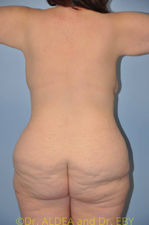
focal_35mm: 128
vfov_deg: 16.1
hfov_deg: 10.7
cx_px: 74
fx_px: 794
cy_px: 112
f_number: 5.6
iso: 800
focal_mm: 85
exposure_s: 1/60
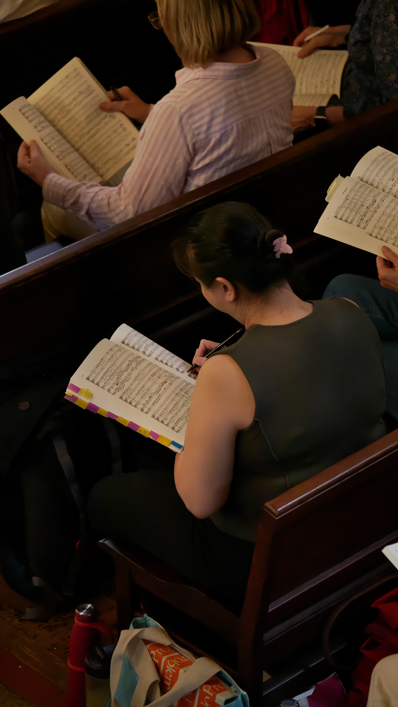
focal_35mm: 203
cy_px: 353
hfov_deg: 6.0
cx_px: 203
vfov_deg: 10.6
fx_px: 3808
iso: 3200
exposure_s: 1/200
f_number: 2.8
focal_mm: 93
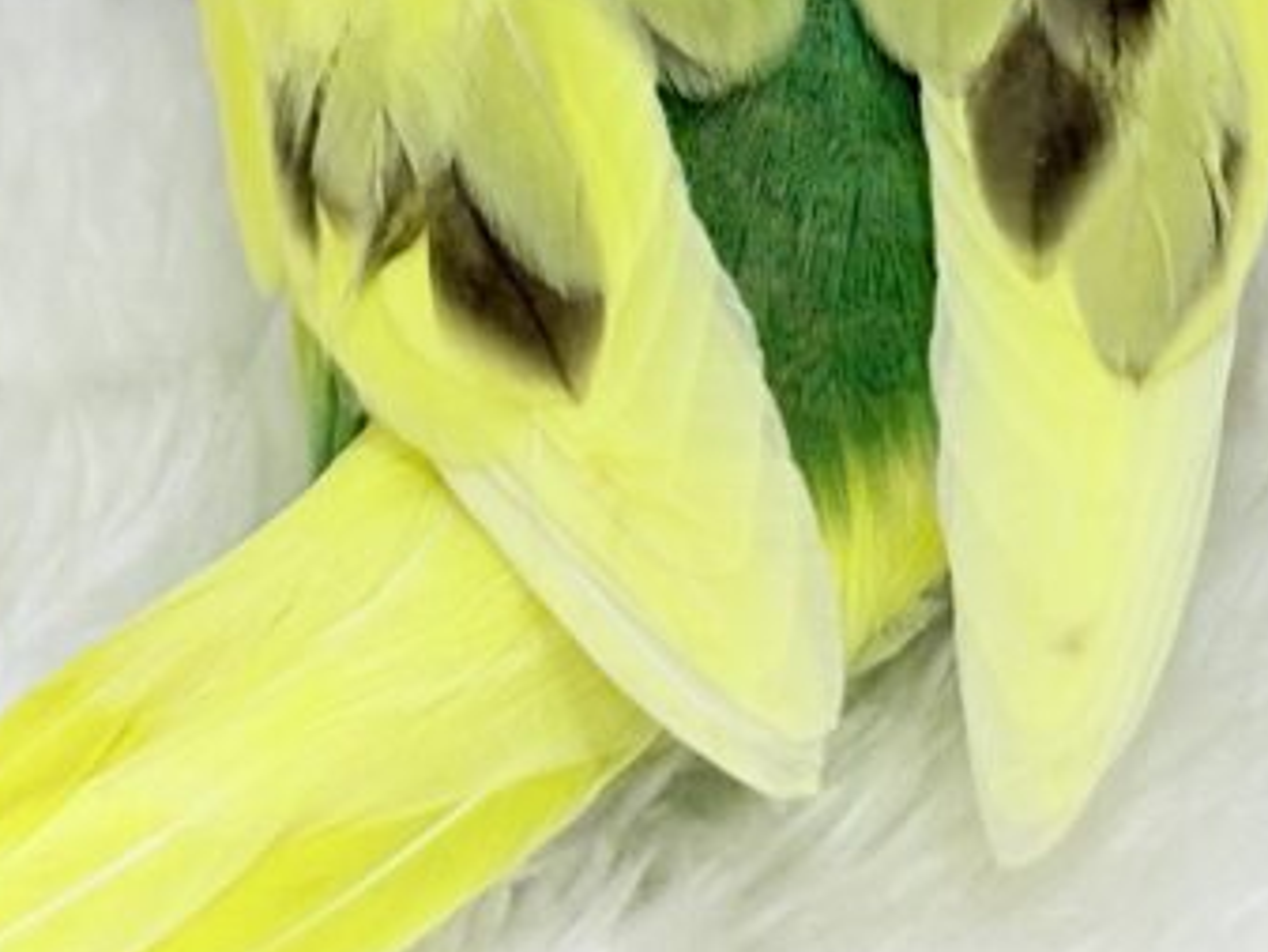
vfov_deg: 7.9
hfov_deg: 10.7
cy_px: -406
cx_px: 997
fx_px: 6779
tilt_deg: -23.0
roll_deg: +0.3
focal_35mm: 185
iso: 50
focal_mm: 5.96
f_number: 1.6
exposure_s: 1/100
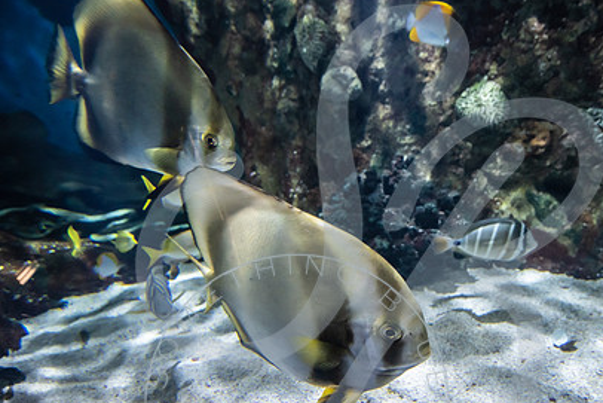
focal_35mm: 20
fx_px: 335
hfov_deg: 82.6
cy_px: 282
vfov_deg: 59.9
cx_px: 371
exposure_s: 1/320
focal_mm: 14
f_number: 2.8
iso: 2000
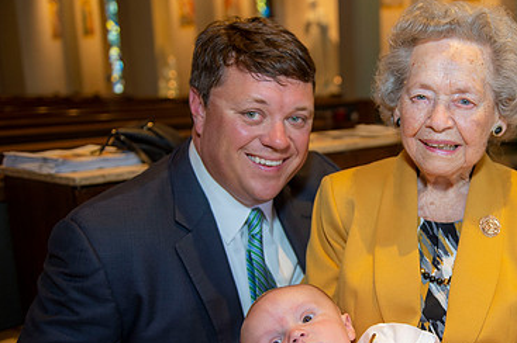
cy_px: 218
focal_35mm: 49
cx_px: 407
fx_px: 703
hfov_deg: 39.0
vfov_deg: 27.4
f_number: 2.8
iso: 900
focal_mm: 31
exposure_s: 1/100
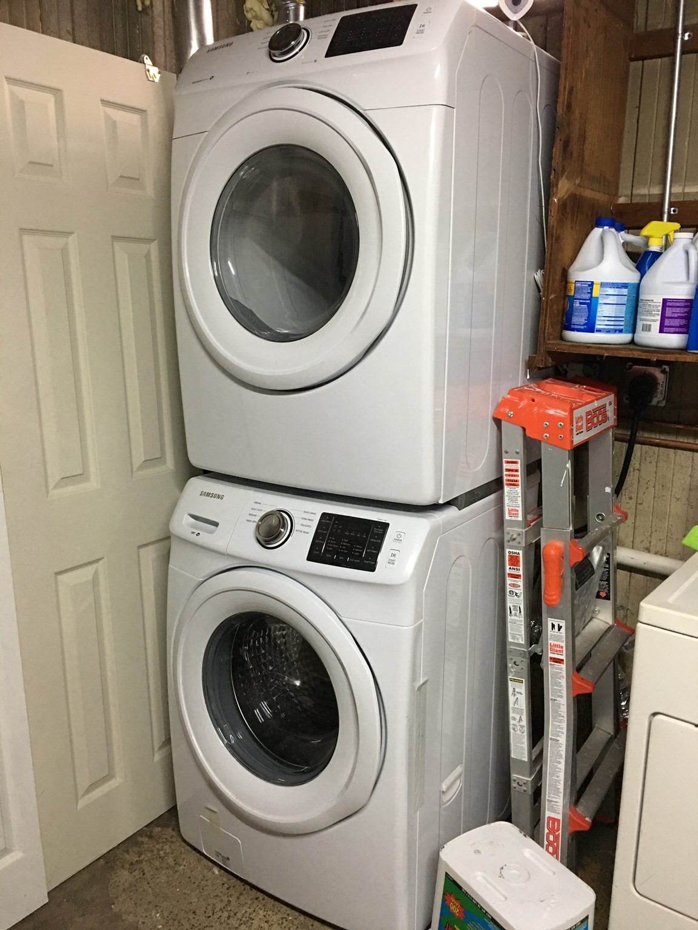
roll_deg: -0.8
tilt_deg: -13.1
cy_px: 465
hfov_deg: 48.2
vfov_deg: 61.7
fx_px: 780
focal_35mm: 29
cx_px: 349
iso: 100
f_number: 2.2
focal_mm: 4.15
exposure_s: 1/10
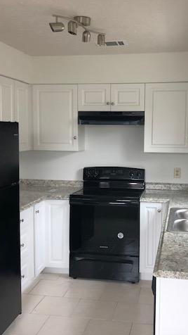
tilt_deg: -4.8
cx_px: 118
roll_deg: -0.2
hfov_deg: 28.9
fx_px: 363
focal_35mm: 41
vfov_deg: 49.4
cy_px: 168
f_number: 1.8
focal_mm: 3.99
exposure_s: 1/30
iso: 25
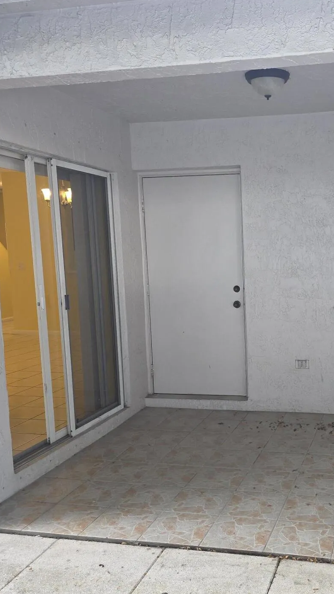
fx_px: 567
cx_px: 287
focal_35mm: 36
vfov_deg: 55.1
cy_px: 342
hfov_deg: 31.6
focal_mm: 6.3
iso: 100
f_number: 1.7
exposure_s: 1/60
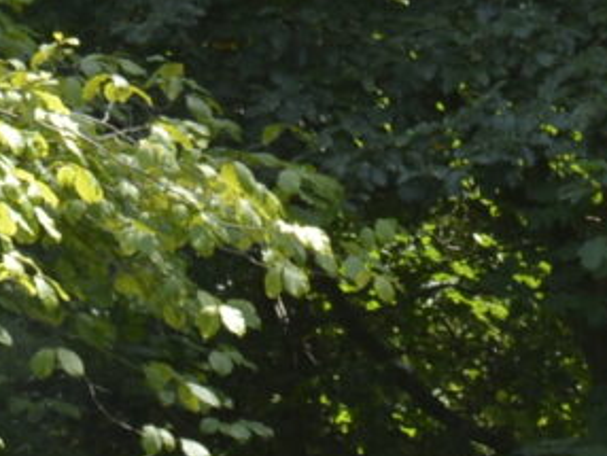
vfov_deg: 3.6
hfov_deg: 4.6
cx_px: 1590
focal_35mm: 413
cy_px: 1077
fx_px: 7248
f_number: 8
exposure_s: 1/250
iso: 320
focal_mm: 32
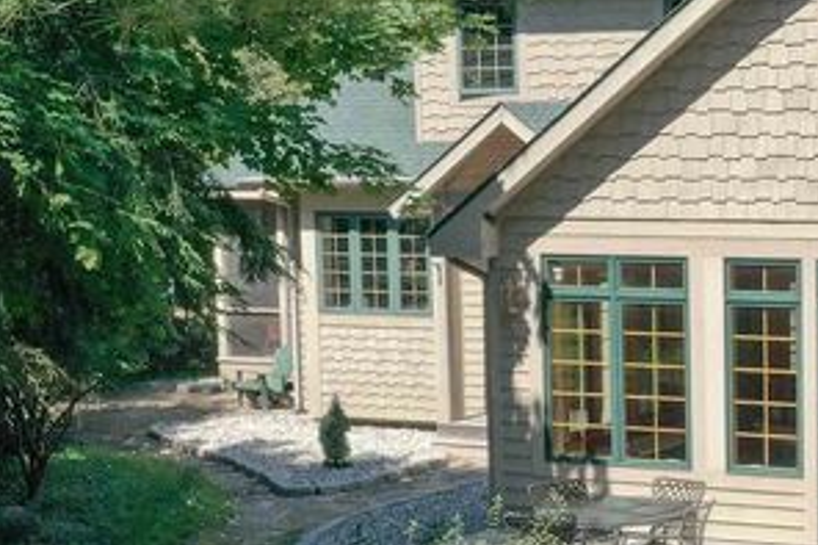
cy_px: 430
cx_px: 818
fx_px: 2203
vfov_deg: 14.0
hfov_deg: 20.4
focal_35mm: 97
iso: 100
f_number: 5
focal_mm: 10.26
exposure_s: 1/320
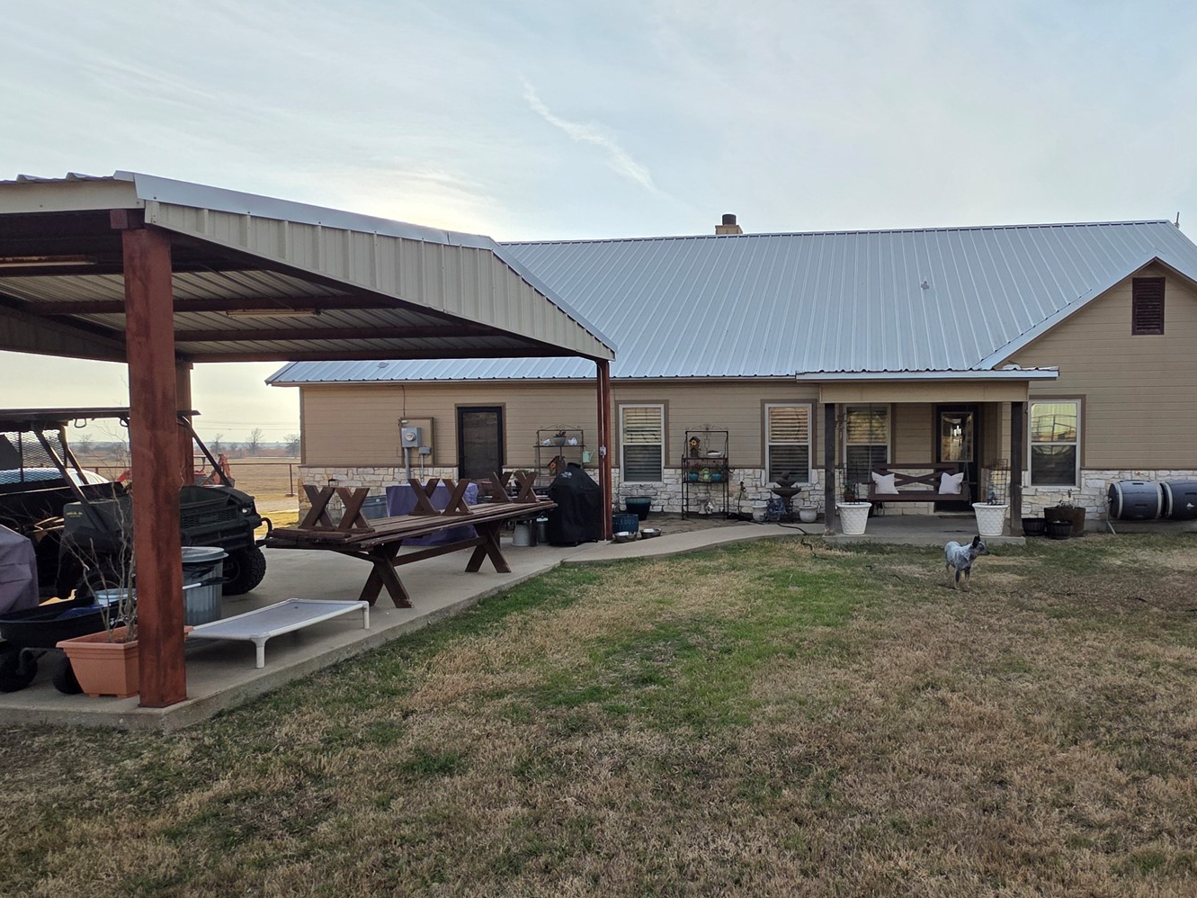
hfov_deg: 79.3
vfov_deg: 65.9
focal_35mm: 20
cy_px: 476
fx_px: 692
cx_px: 788
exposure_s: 1/1588
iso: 40
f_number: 1.9
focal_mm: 2.2
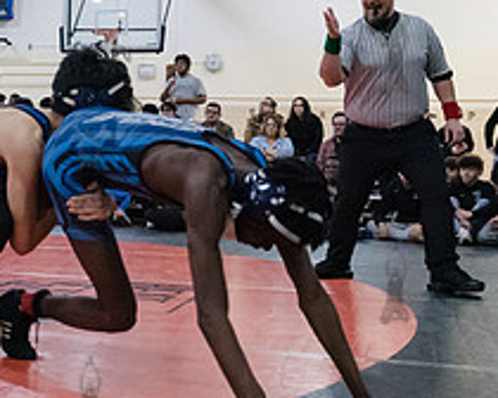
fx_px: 1032
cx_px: 88
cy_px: 167
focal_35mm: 70
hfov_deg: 26.5
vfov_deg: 21.8
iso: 8000
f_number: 3.2
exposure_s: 1/320
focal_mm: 27
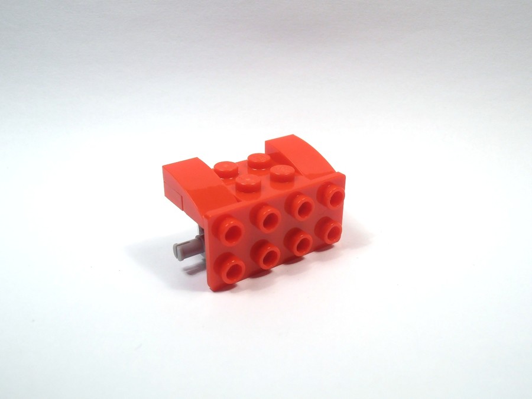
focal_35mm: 37
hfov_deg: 50.1
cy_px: 200
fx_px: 569
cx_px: 266
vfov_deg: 38.7
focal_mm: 6.61
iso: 80
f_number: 3.9
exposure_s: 1/80
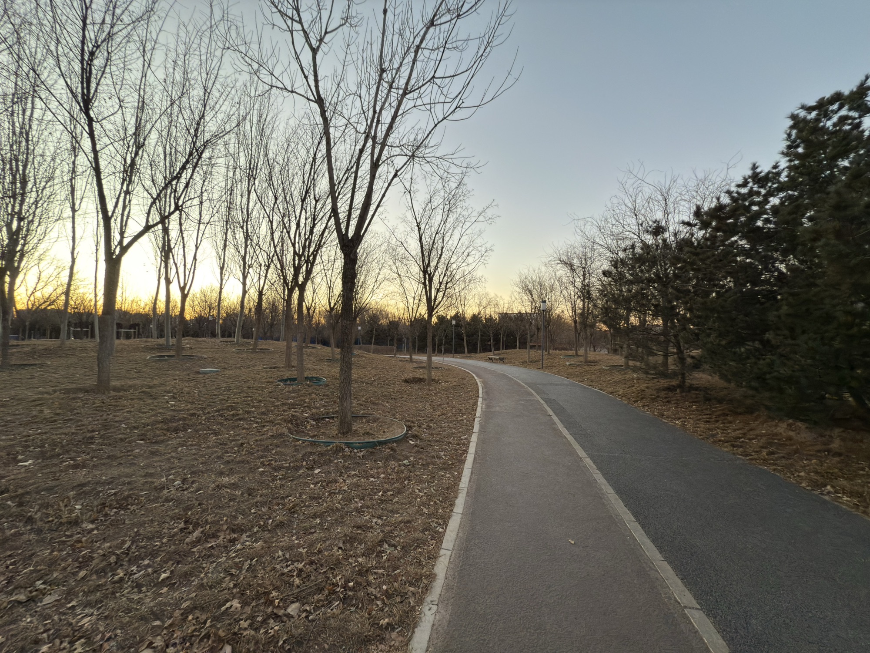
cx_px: 435
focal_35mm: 14
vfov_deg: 85.7
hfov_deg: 102.1
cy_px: 326
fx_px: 352
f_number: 2.2
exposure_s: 1/53
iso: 64
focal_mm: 2.22
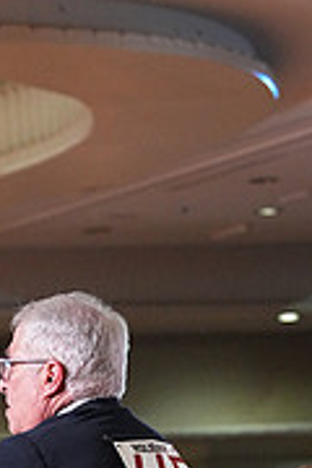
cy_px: 720
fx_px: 4186
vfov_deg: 6.3
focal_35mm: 322
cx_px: -46
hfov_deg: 4.3
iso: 6400
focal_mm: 100
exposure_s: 1/400
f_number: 5
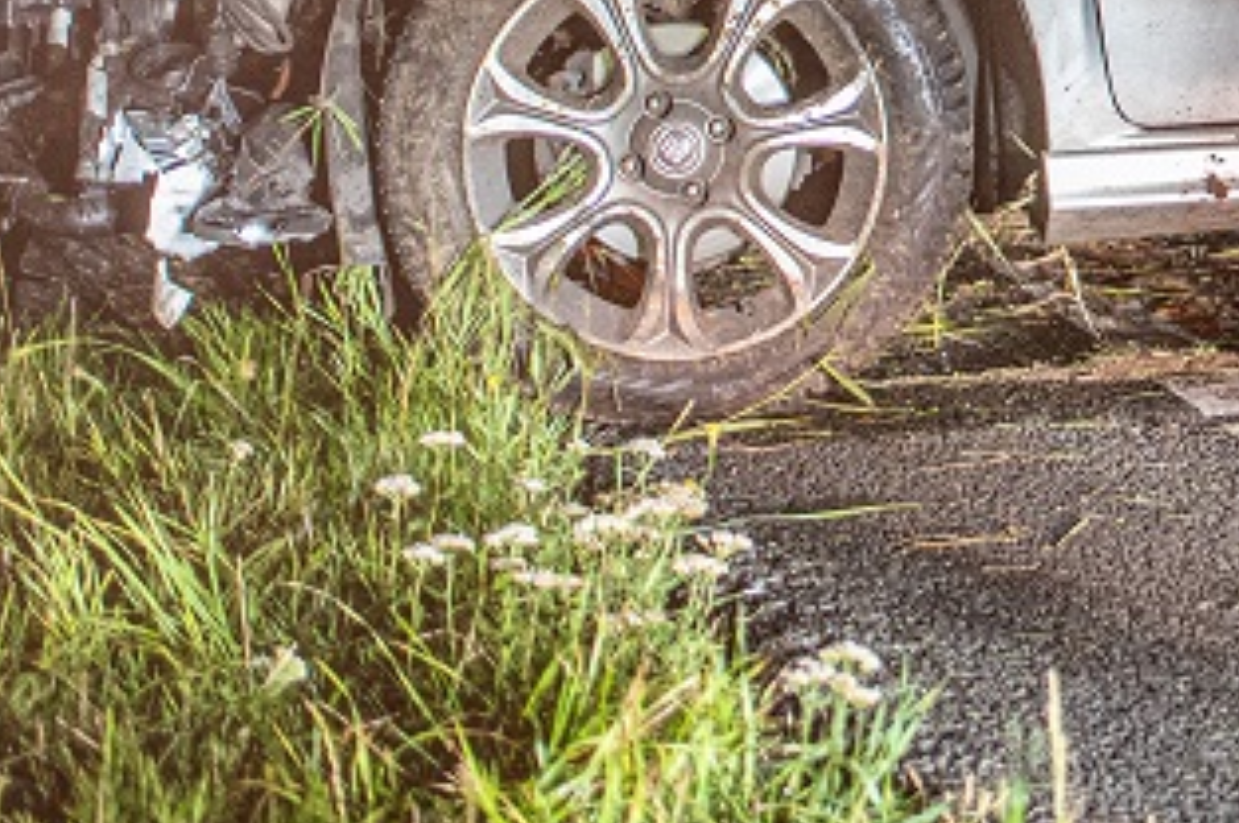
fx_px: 7701
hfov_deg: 9.0
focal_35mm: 224
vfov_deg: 6.0
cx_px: 1825
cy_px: -473
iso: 2500
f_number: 2.8
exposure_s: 1/6
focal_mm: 70
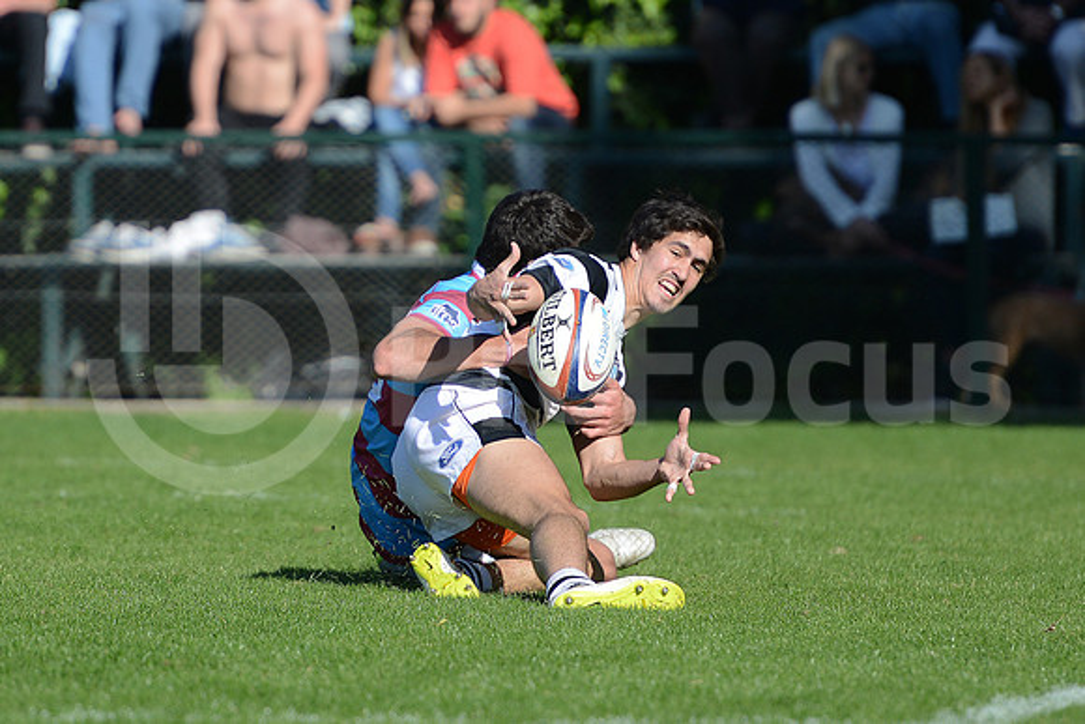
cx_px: 542
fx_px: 8139
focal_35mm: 270
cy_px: 362
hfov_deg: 7.6
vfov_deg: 5.1
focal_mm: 270
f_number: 4
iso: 320
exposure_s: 1/2000
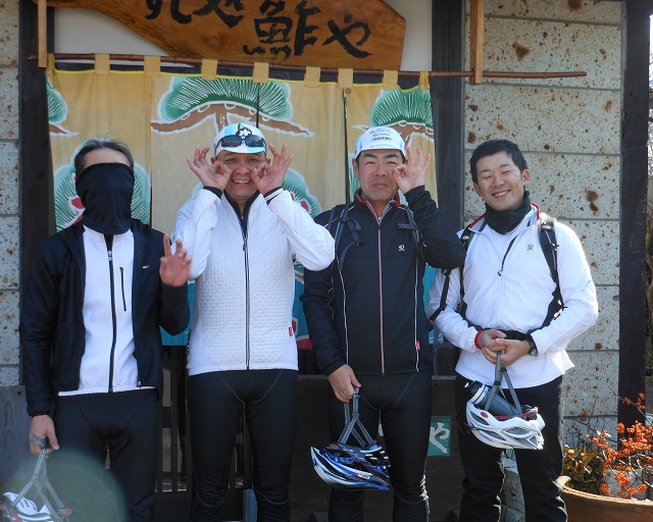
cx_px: 333
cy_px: 259
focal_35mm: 57
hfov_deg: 33.0
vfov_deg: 26.7
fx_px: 1102
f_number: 4.9
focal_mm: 9.6
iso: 80
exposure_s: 1/100
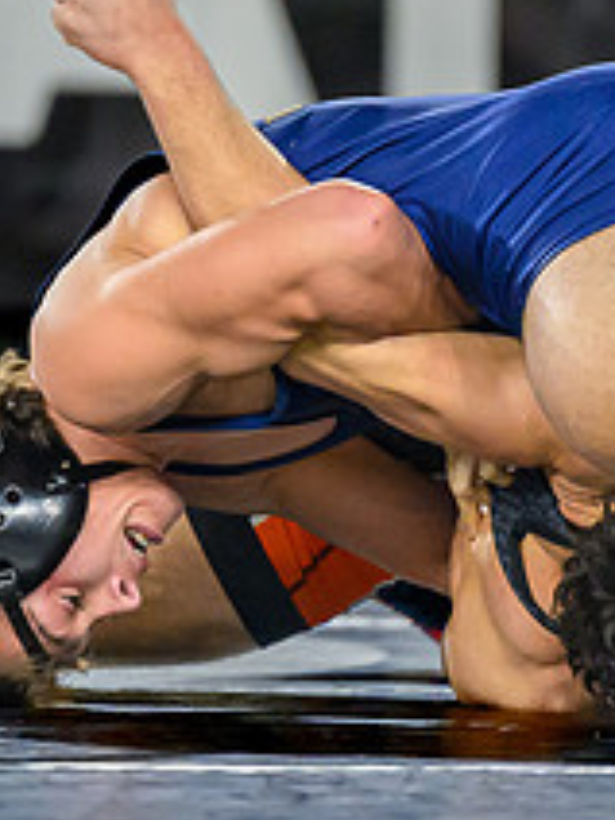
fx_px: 20751
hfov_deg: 1.7
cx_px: 418
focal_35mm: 876
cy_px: 464
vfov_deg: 2.3
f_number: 2.8
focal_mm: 200
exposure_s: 1/800
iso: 2500
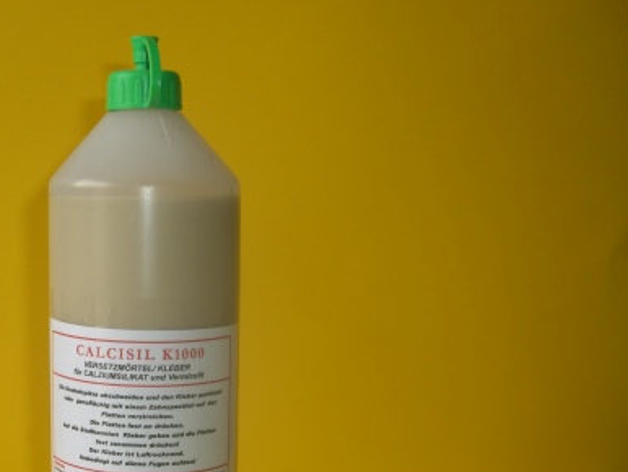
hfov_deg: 30.1
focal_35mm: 63
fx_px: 1144
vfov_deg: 23.1
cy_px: 361
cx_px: 137
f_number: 2.8
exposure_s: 1/80
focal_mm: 7.9
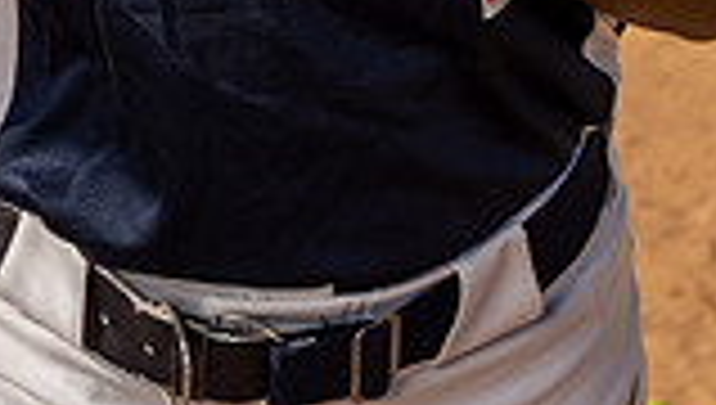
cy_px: -603
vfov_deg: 5.7
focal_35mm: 207
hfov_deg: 10.4
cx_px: 252
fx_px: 3936
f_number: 8
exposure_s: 1/250
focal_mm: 70
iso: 64
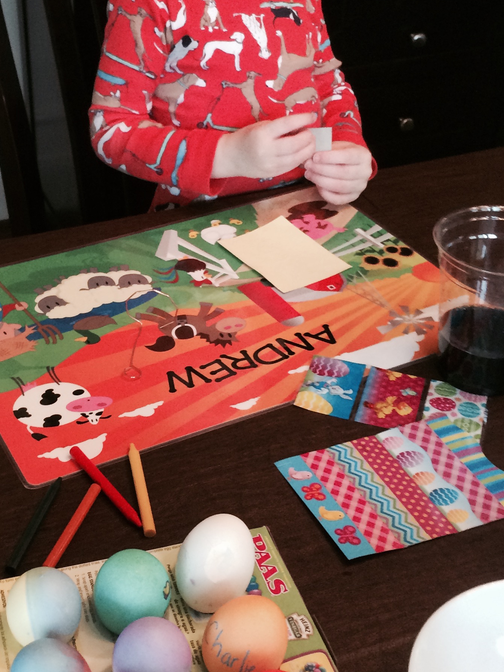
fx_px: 1029
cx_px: 105
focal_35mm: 53
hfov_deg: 27.0
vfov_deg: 36.2
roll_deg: +2.9
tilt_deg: -36.1
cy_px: 308
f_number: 2.2
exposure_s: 1/30
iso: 200
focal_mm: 4.15
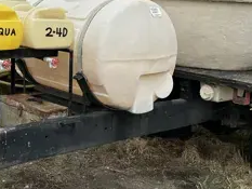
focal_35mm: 66
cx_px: 119
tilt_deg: -3.2
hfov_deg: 29.4
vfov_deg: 22.2
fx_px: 481
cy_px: 67
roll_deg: -2.5
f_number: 1.78
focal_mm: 6.86
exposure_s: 1/5000
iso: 80
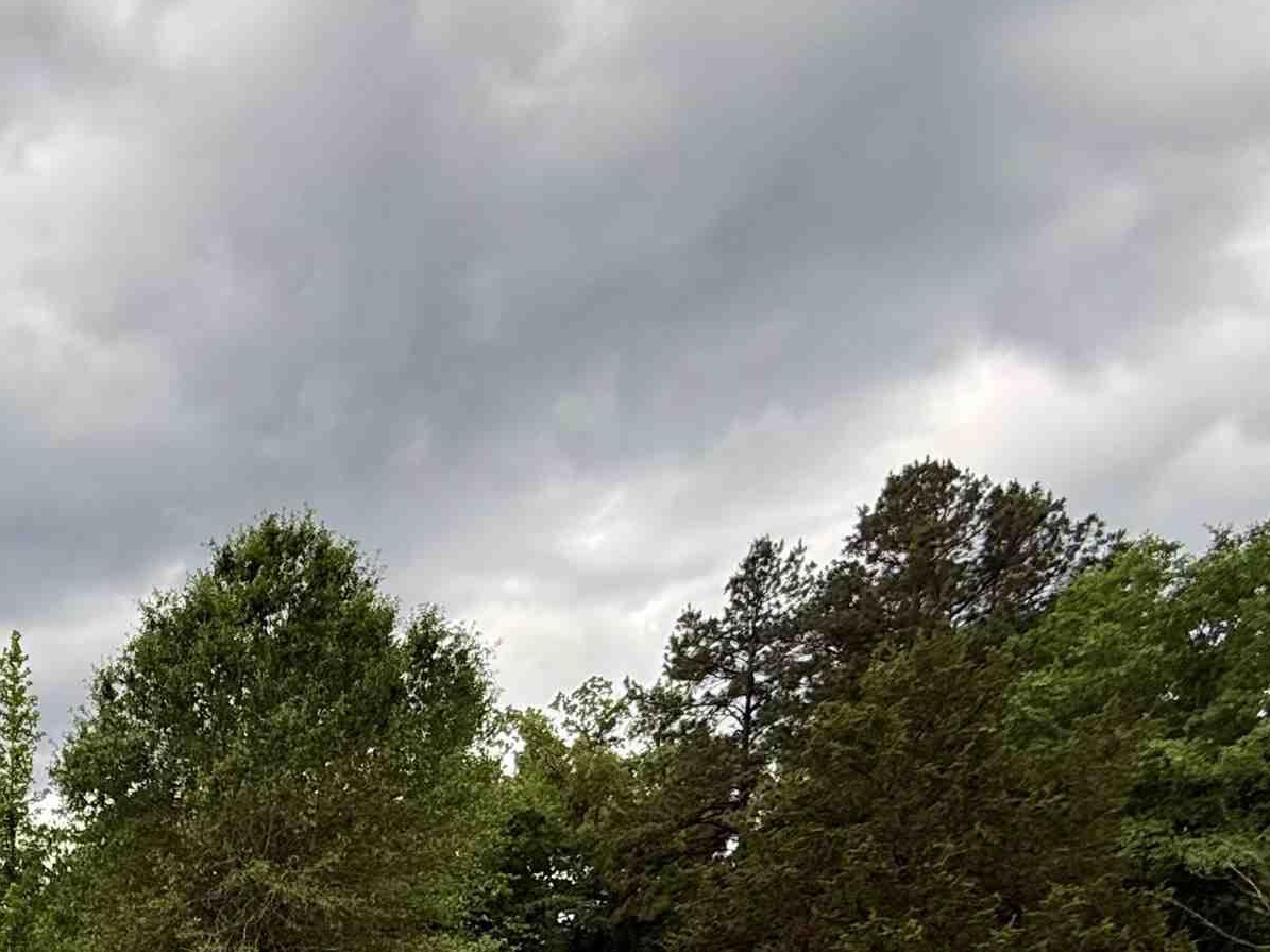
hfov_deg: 44.2
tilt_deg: -5.8
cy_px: 1179
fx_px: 1321
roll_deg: +0.9
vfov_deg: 32.0
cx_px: 16
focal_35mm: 36
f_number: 2.2
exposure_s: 1/413
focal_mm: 2.22
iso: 64
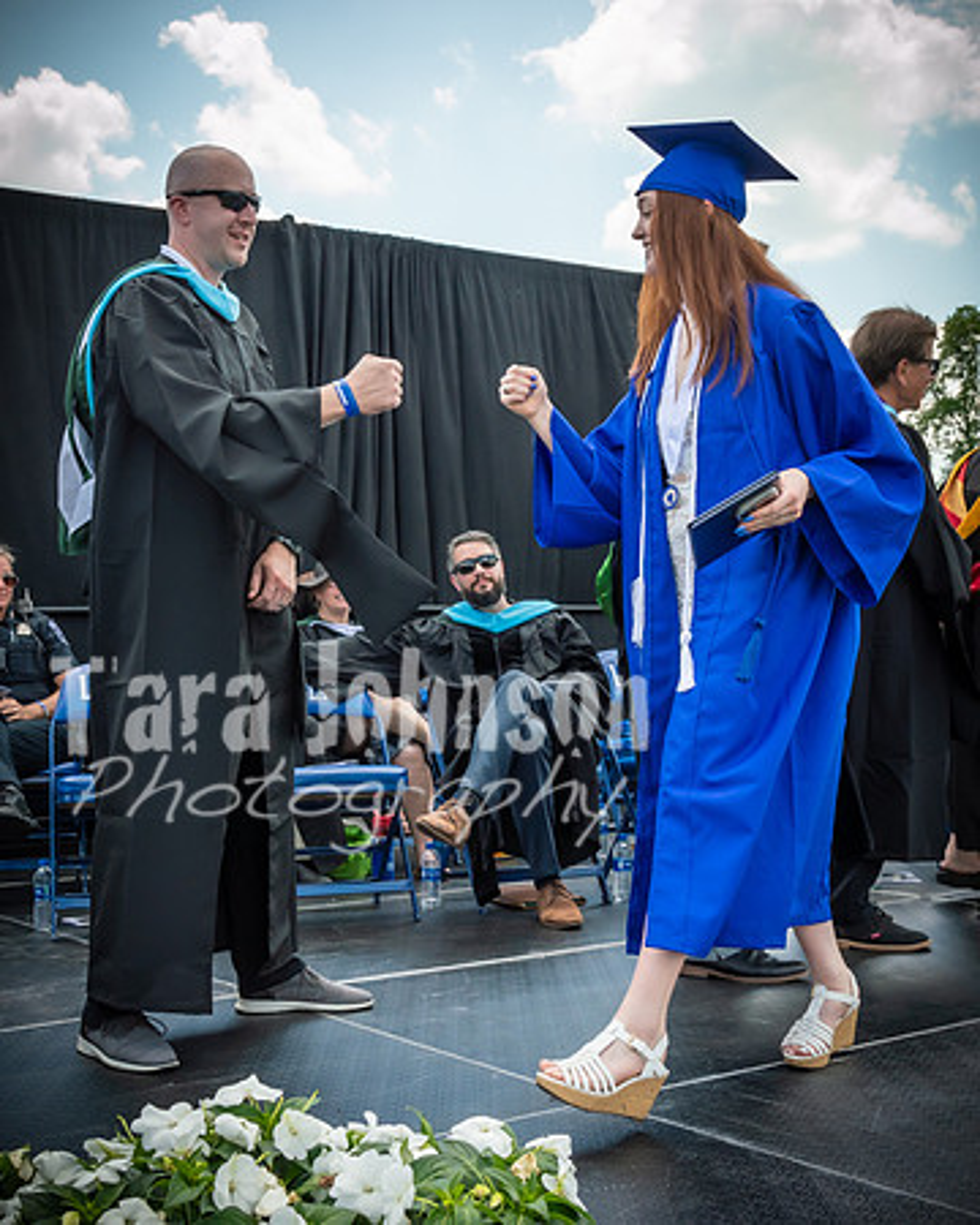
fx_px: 1626
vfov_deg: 41.3
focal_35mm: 45
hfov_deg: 33.4
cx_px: 385
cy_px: 643
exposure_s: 1/320
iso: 200
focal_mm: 20
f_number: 7.1
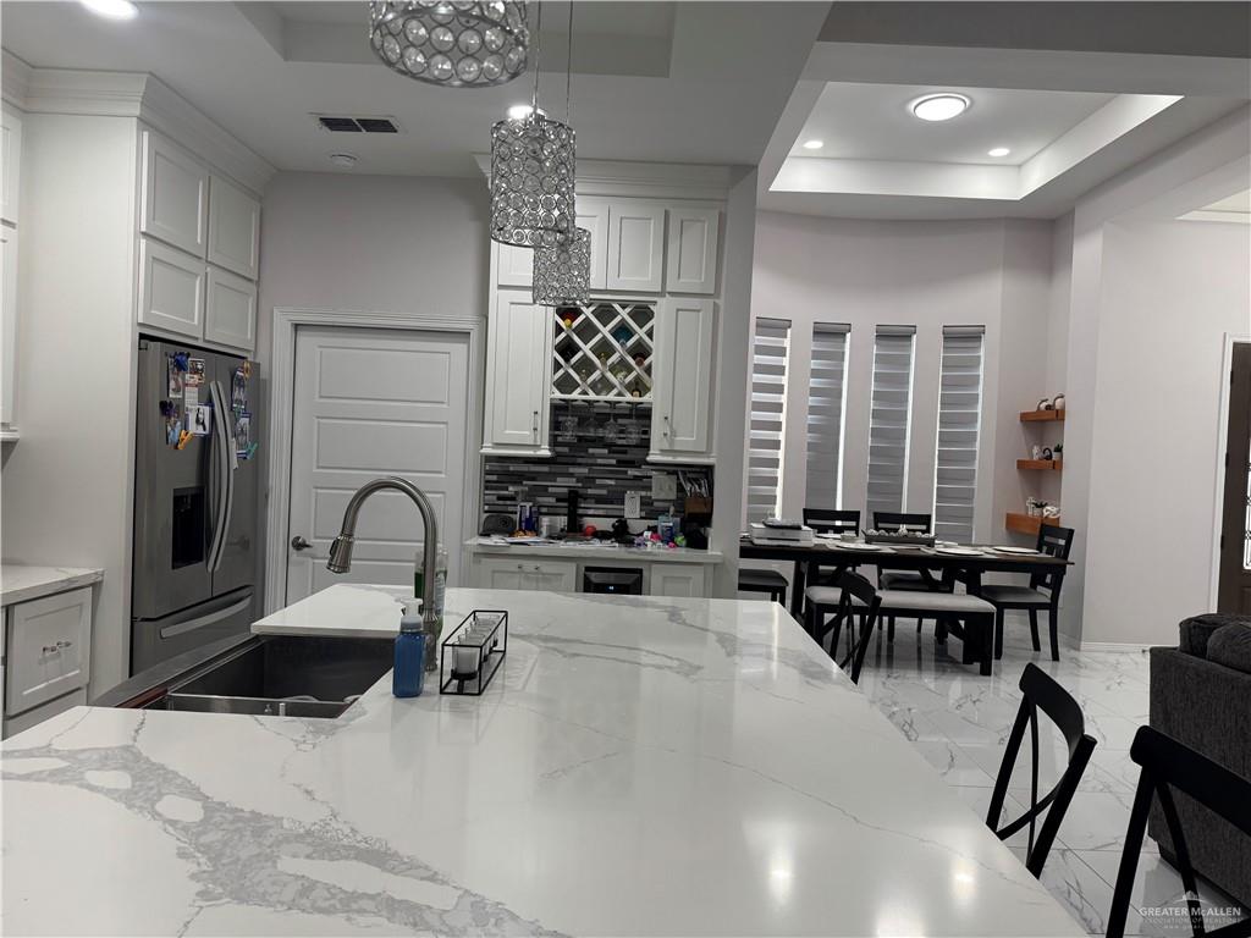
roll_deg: -1.9
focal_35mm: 24
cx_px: 626
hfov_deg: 71.6
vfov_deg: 56.8
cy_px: 469
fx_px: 867
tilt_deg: -0.8
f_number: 1.78
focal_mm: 6.76
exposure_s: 1/120
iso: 125
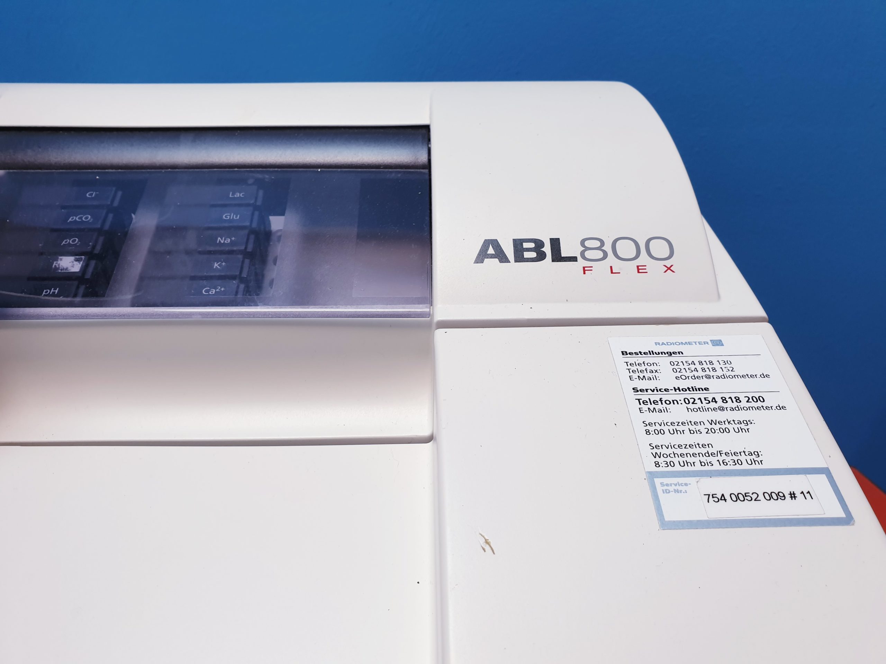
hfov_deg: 67.3
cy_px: 332
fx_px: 665
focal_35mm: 26
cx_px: 443
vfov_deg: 53.1
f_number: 2.4
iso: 80
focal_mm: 4.3
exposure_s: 1/100
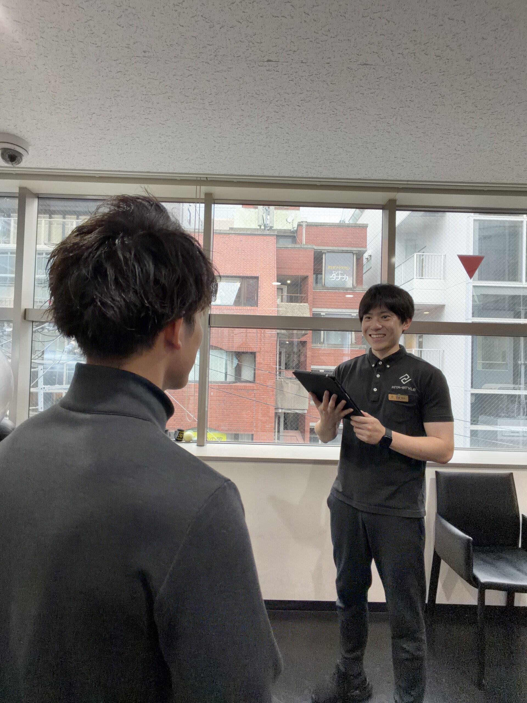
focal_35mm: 19
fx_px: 386
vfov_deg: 84.7
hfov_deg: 68.7
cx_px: 264
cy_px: 352
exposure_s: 1/60
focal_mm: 2.71
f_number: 1.9
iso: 250
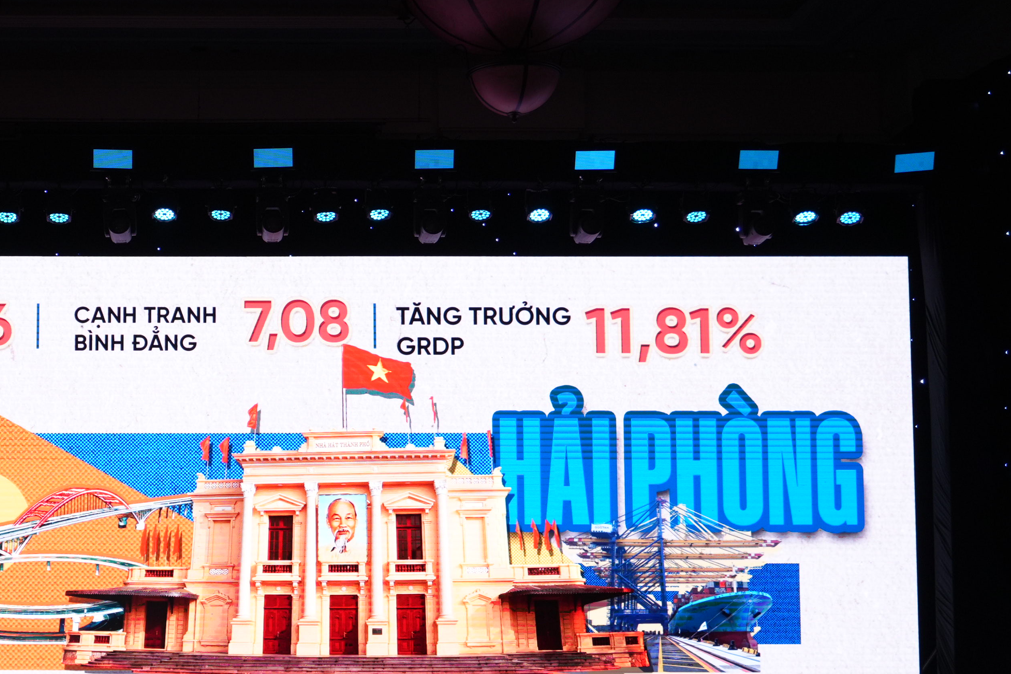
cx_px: 224
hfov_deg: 35.3
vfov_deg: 24.5
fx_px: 1545
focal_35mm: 55
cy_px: 461
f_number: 2.8
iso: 640
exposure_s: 1/125
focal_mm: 30
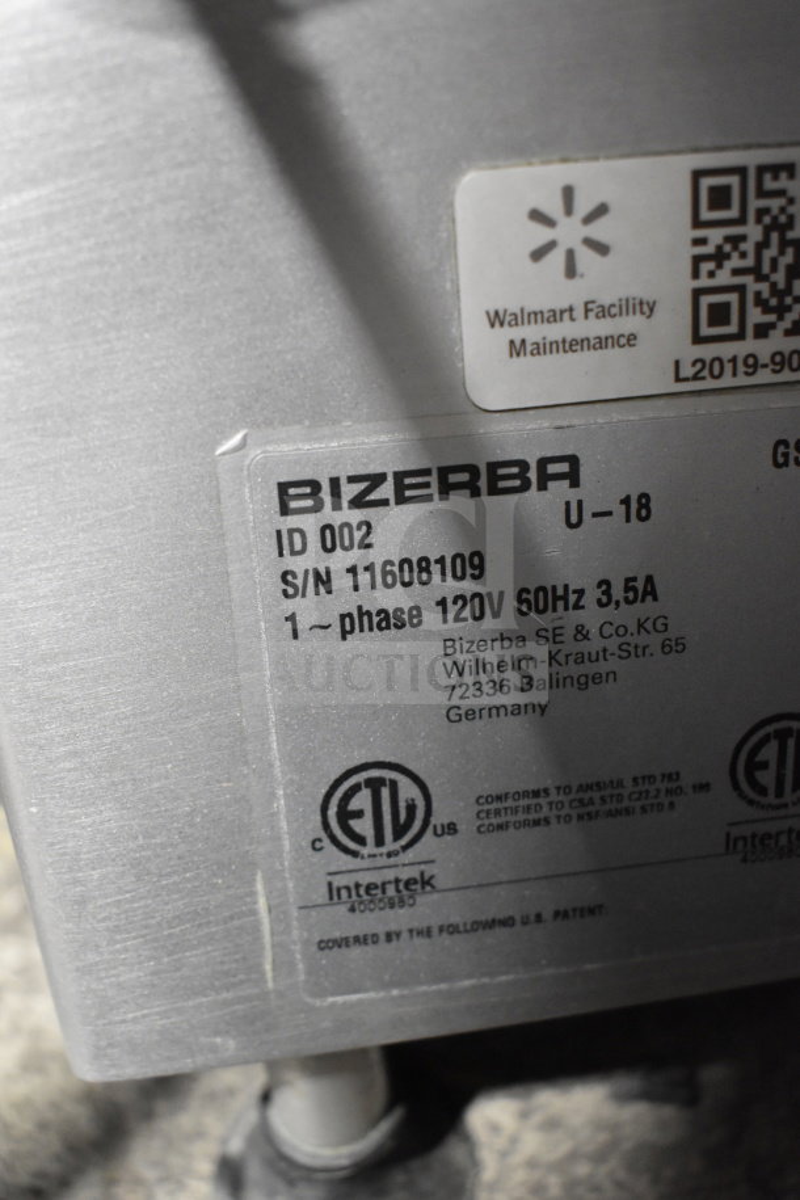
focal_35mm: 38
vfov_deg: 51.3
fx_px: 1250
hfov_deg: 35.5
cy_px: 600
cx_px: 400
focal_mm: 25
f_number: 4
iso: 3200
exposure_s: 1/40
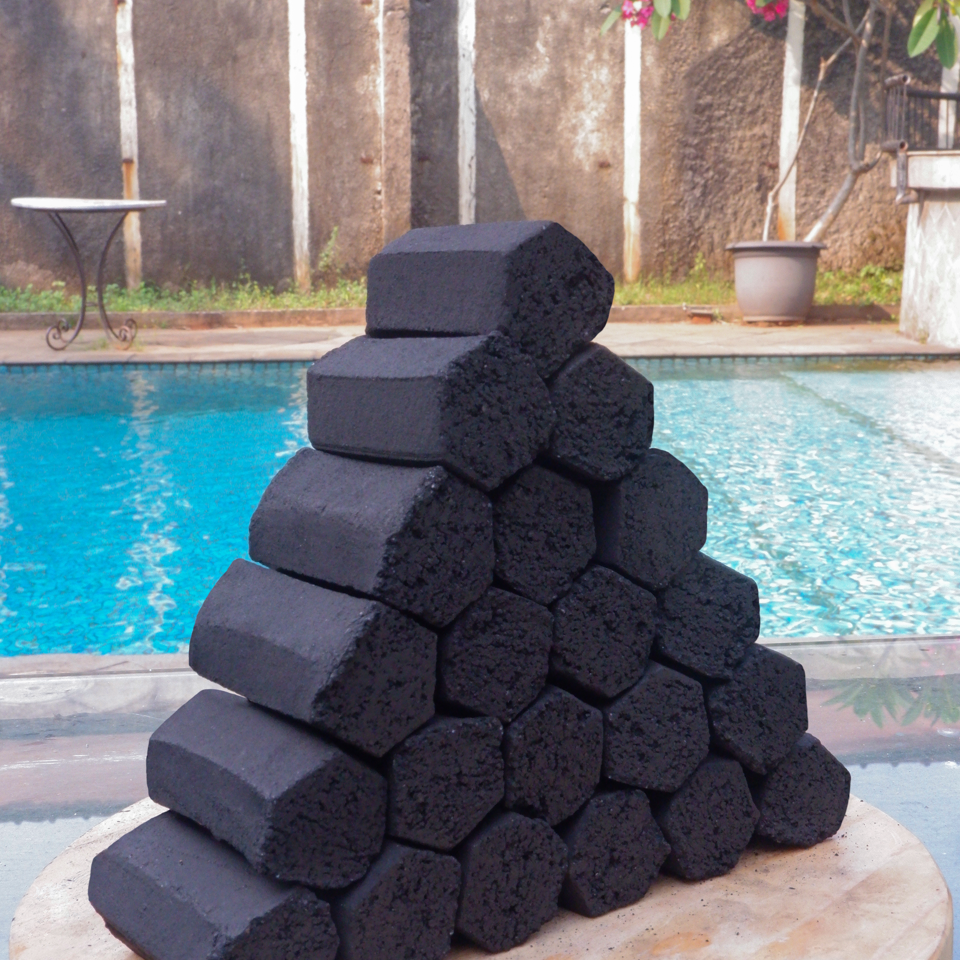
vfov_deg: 38.9
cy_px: 612
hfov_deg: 39.2
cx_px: 478
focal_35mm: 43
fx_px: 1349
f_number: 20
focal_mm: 22.8
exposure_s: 1/125
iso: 3200
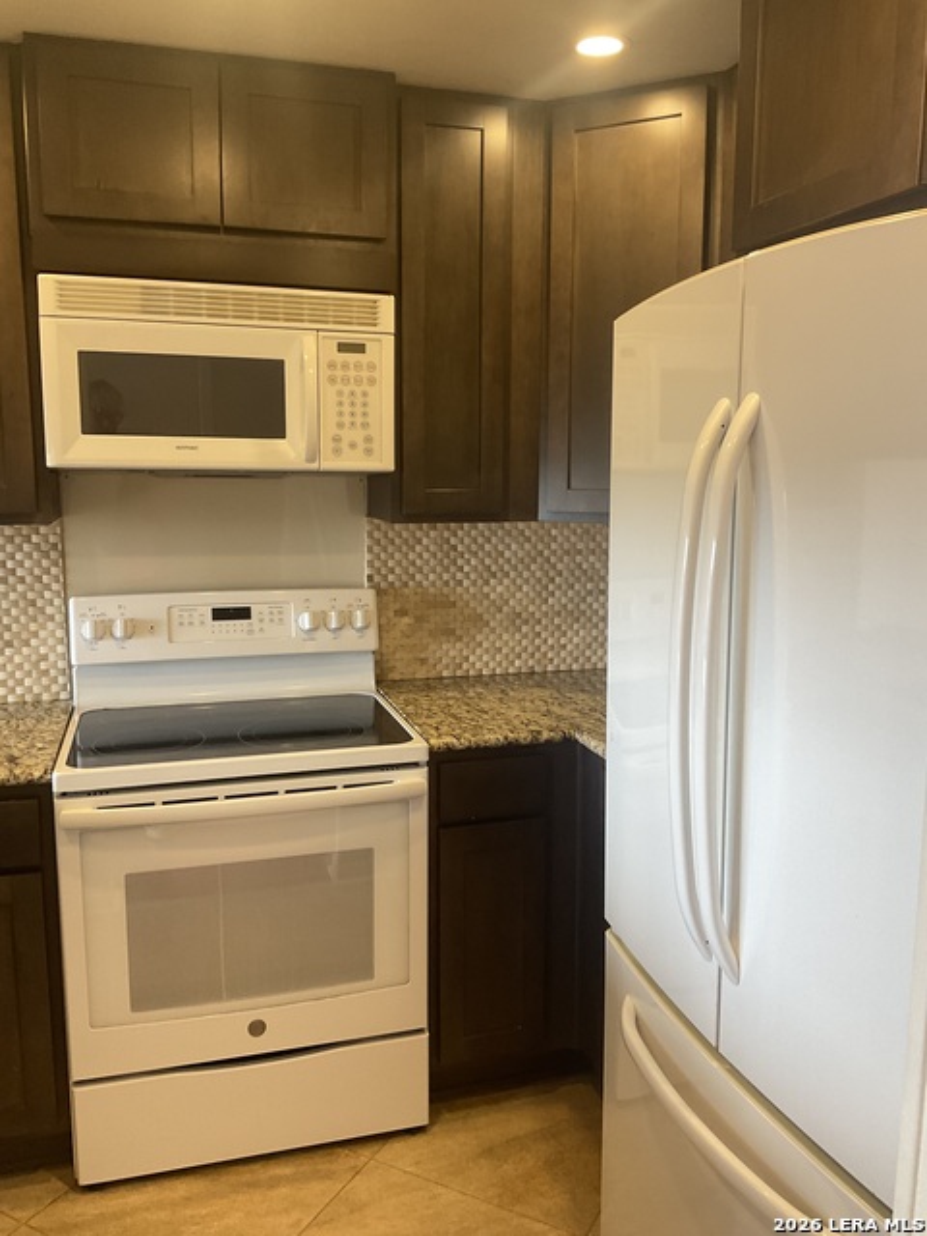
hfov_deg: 48.2
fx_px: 1035
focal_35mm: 29
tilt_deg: -8.0
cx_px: 464
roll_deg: +0.0
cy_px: 618
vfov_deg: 61.7
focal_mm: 3
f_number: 1.8
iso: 64
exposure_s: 1/60
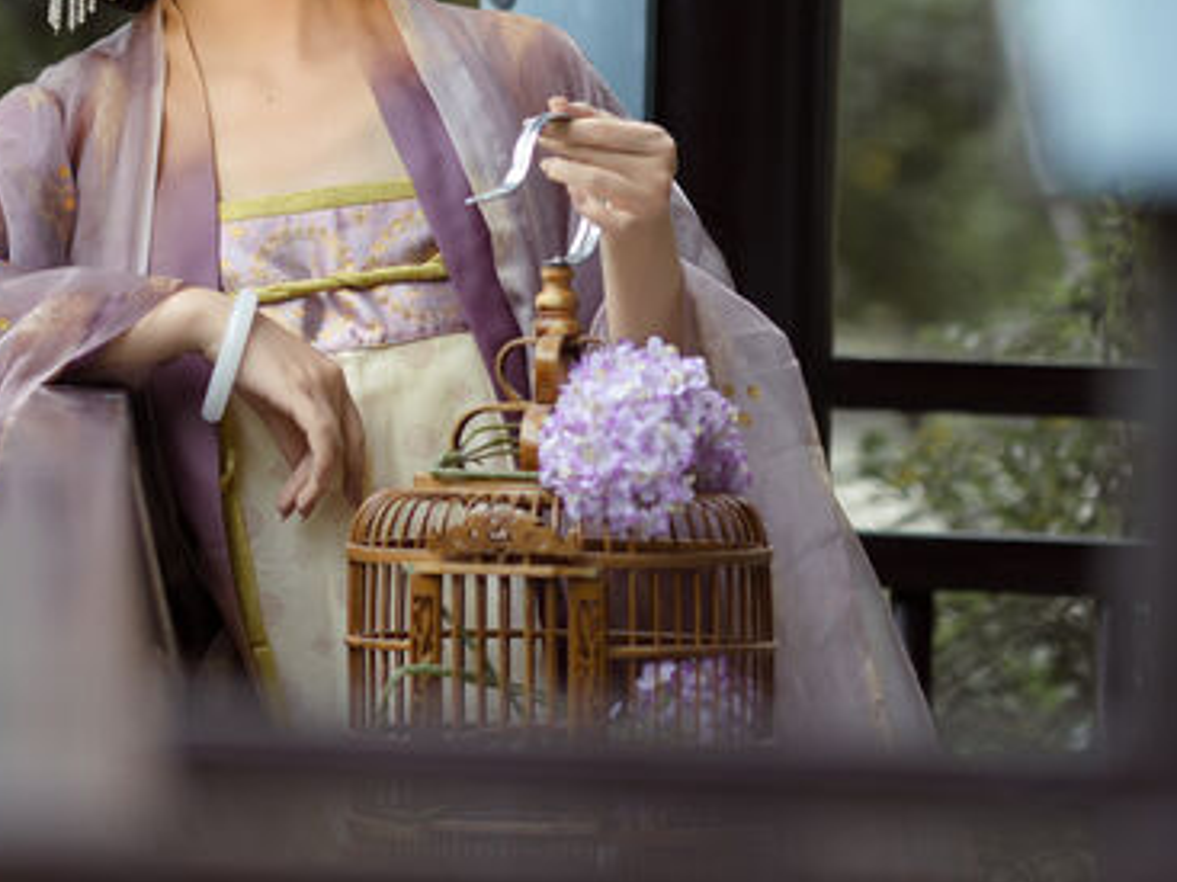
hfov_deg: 7.4
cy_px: -273
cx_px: -74
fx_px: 9075
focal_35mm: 267
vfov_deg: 5.5
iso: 100
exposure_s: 1/160
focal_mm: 85
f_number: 1.6
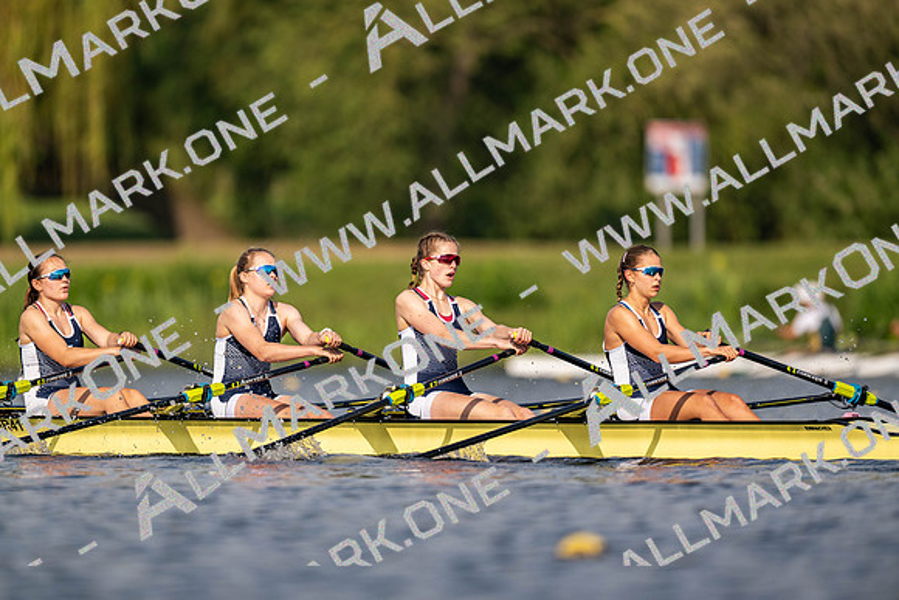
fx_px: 14986
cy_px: 300
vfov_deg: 2.3
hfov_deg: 3.4
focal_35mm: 600
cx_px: 450
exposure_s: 1/2500
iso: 250
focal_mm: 600
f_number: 4
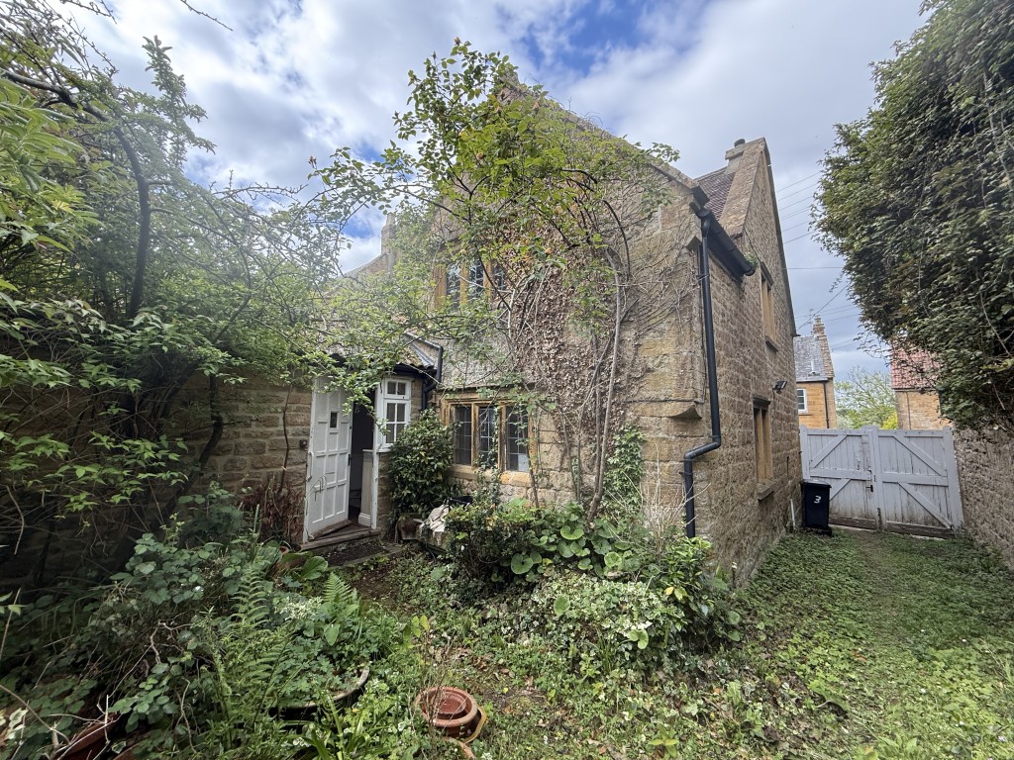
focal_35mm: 14
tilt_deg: +5.3
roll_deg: -0.7
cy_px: 380
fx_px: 410
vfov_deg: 85.7
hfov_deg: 102.1
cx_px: 507
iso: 64
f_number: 2.2
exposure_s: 1/405
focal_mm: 2.22
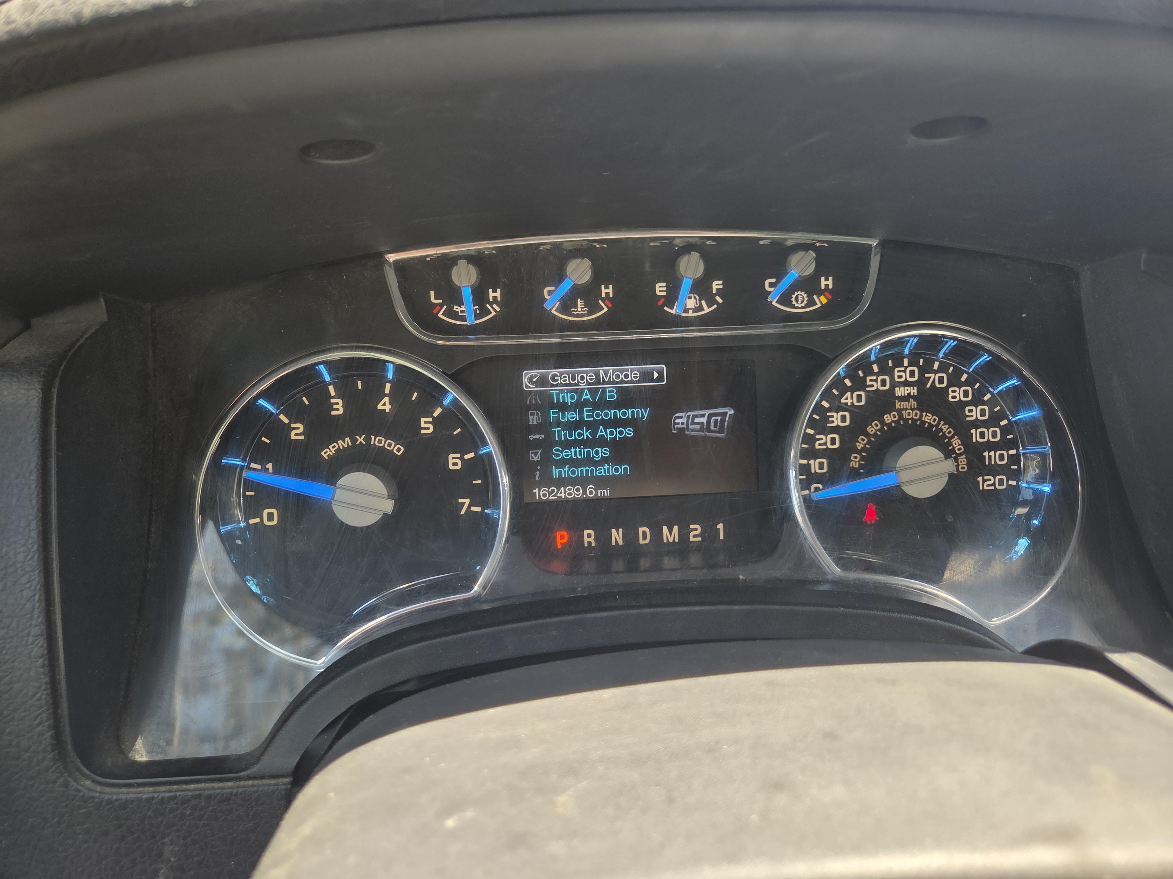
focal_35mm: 23
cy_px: 440
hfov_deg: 73.9
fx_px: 779
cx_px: 586
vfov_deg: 58.9
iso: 64
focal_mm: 5.4
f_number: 1.8
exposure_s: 1/180
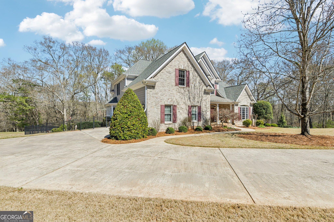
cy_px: 111
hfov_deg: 96.7
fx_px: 148
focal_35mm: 16
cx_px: 167
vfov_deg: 73.7
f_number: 8
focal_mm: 16
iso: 400
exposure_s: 1/2500
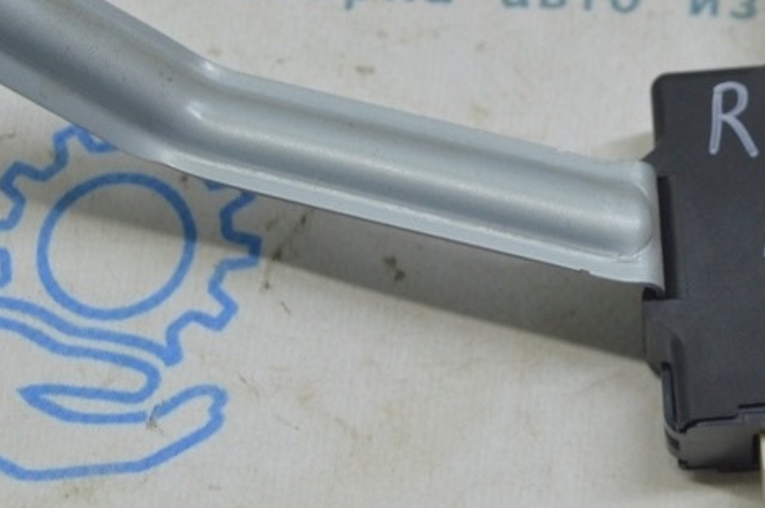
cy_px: 25
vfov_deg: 11.9
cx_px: 554
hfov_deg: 17.9
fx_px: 2422
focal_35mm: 114
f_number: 5.6
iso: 400
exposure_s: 1/40
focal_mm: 35
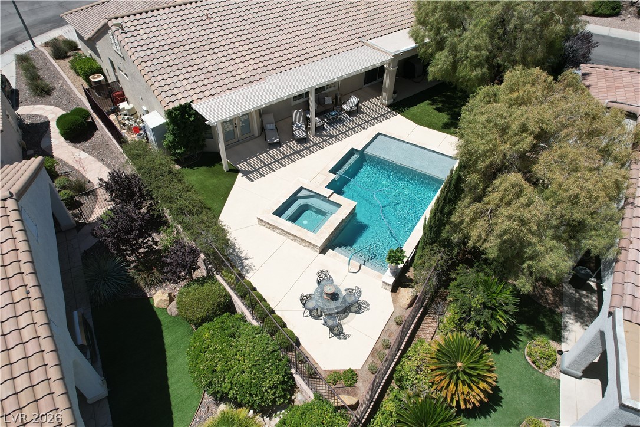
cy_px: 214
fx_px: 391
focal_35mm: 22
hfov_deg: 78.6
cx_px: 320
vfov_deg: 57.2
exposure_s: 1/2500
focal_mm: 8.38
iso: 100
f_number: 2.8
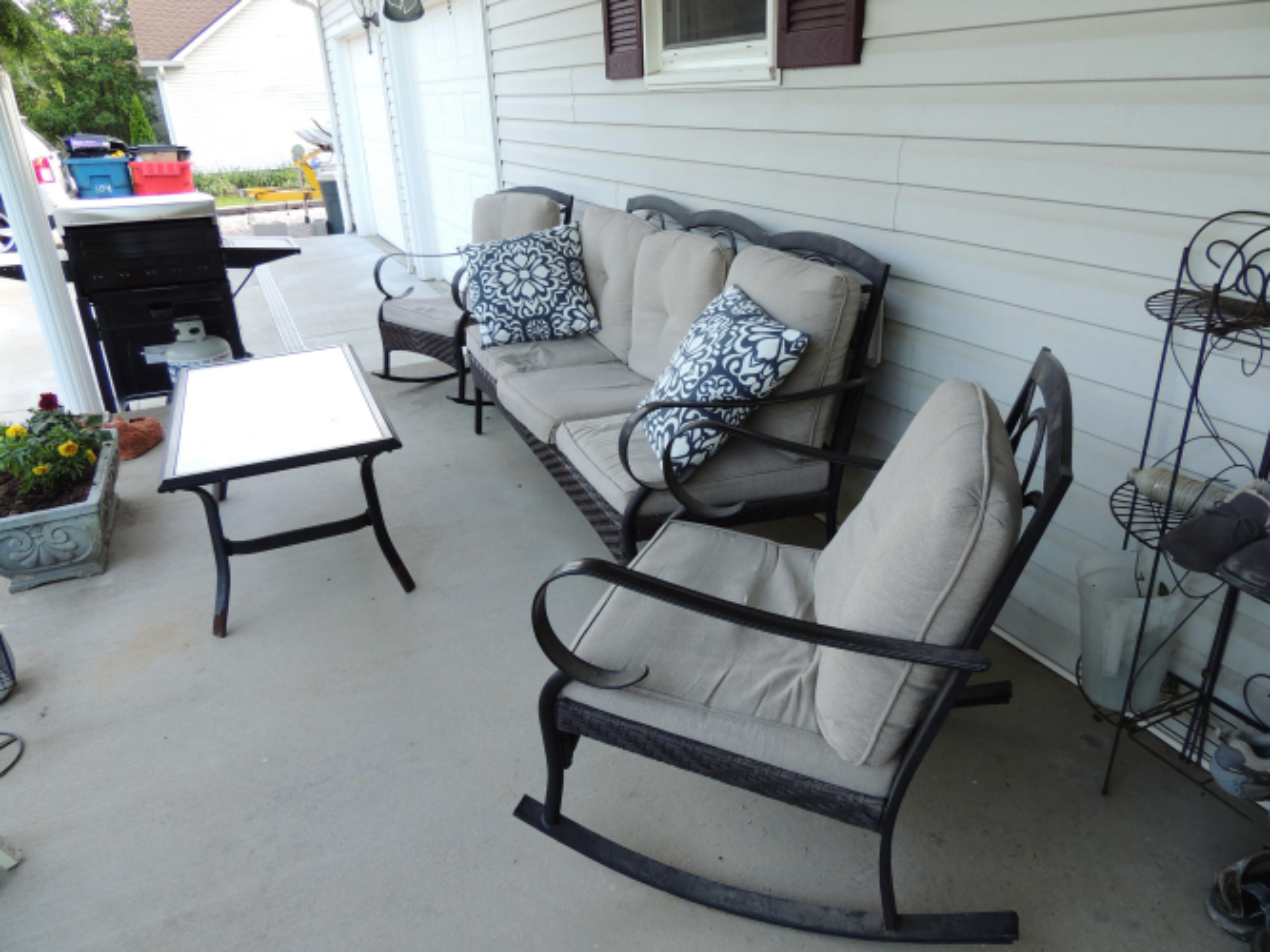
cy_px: 476
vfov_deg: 56.8
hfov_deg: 71.6
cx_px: 635
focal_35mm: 24
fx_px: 880
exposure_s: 1/100
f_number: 3
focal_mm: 4.3
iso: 100
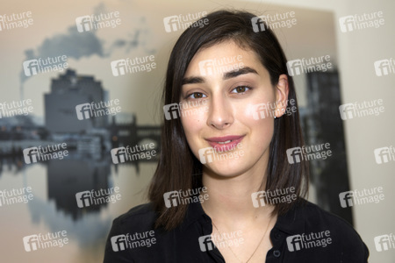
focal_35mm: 56
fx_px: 614
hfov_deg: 35.6
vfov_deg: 24.2
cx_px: 198
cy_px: 132
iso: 200
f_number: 4.5
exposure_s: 1/250
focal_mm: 56
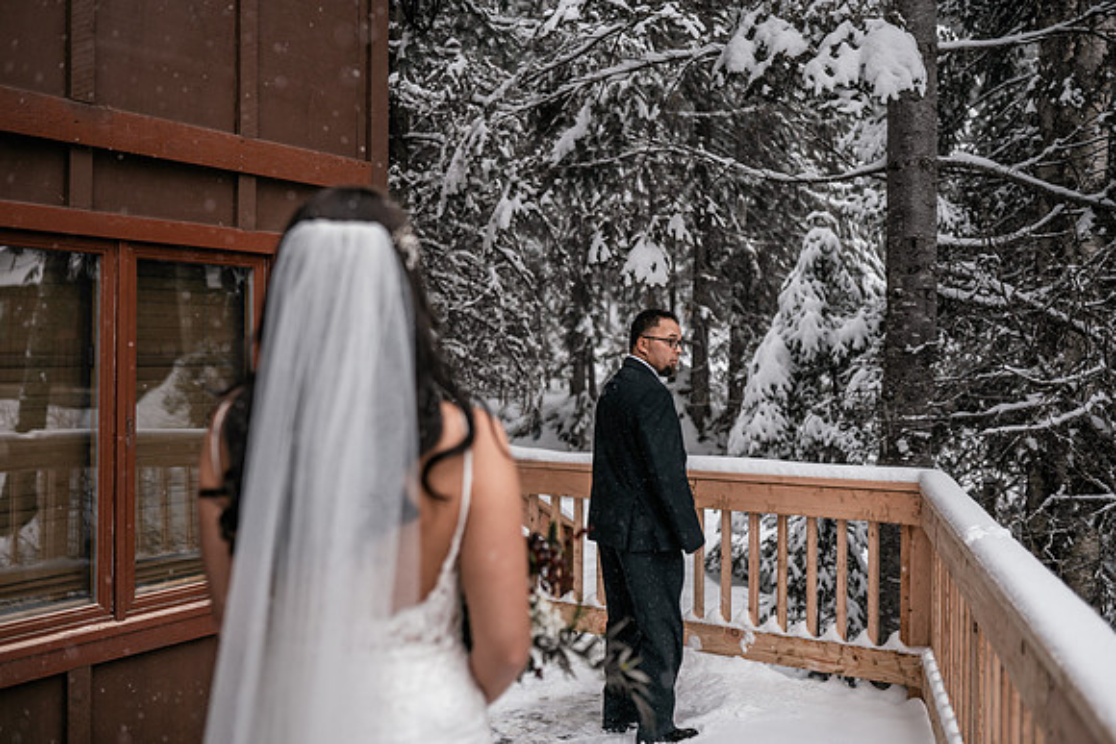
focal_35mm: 35
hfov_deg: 54.4
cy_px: 372
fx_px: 1085
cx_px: 558
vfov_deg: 37.9
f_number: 2
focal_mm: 35
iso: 200
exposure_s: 1/400
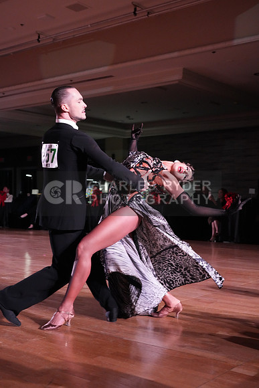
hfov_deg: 30.5
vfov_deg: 44.5
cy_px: 194
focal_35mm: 44
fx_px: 475
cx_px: 130
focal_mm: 44
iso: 6400
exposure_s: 1/320
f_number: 5
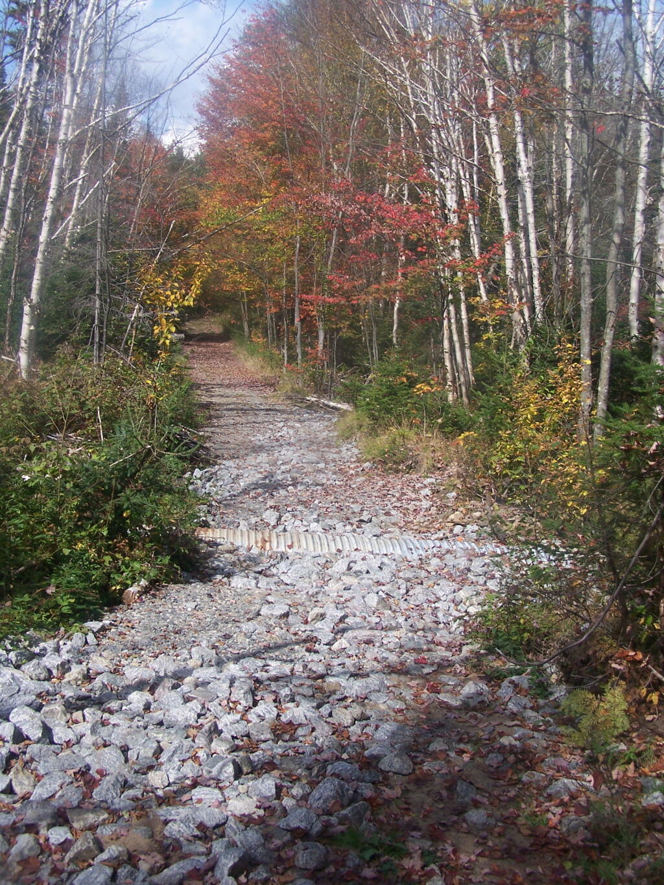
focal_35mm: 40
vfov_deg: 46.8
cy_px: 442
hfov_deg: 36.0
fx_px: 1023
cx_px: 332
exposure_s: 1/640
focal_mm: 6.7
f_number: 4
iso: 80
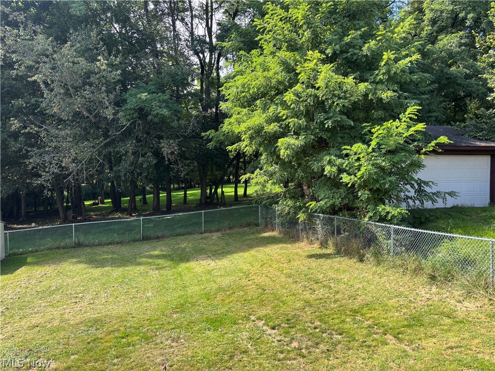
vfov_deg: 53.1
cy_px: 186
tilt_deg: -3.3
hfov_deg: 67.3
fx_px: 372
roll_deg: +1.2
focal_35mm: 26
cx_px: 248
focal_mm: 5.96
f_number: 1.6
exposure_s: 1/550
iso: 50
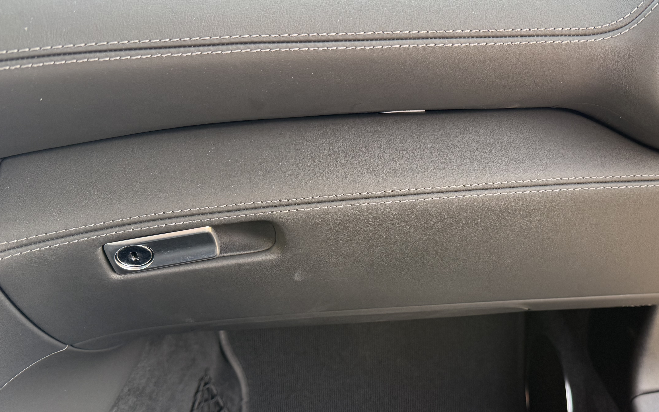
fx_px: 611
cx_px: 415
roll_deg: -2.4
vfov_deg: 37.1
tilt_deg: -31.5
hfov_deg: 56.0
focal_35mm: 34
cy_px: 252
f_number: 1.78
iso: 200
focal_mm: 6.76
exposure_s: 1/121
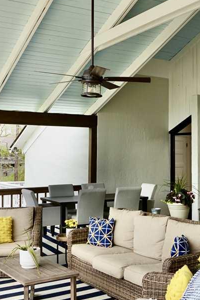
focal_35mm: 51
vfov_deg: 38.8
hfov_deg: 26.3
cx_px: 131
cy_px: 133
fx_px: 425
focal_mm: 16
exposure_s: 1/80
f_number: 7.1
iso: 100
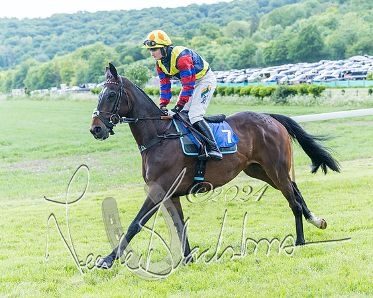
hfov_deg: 18.8
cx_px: 197
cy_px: 126
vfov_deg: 15.0
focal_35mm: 102
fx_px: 1128
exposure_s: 1/1600
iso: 800
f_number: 4
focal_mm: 70
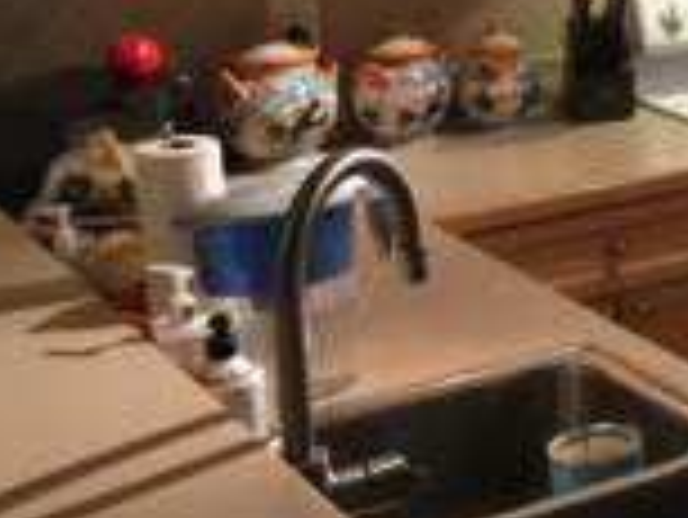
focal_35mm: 91
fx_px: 1810
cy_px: -11
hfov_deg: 18.8
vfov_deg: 15.9
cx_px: 1057
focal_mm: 4.15
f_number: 2.2
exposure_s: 1/15
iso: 64
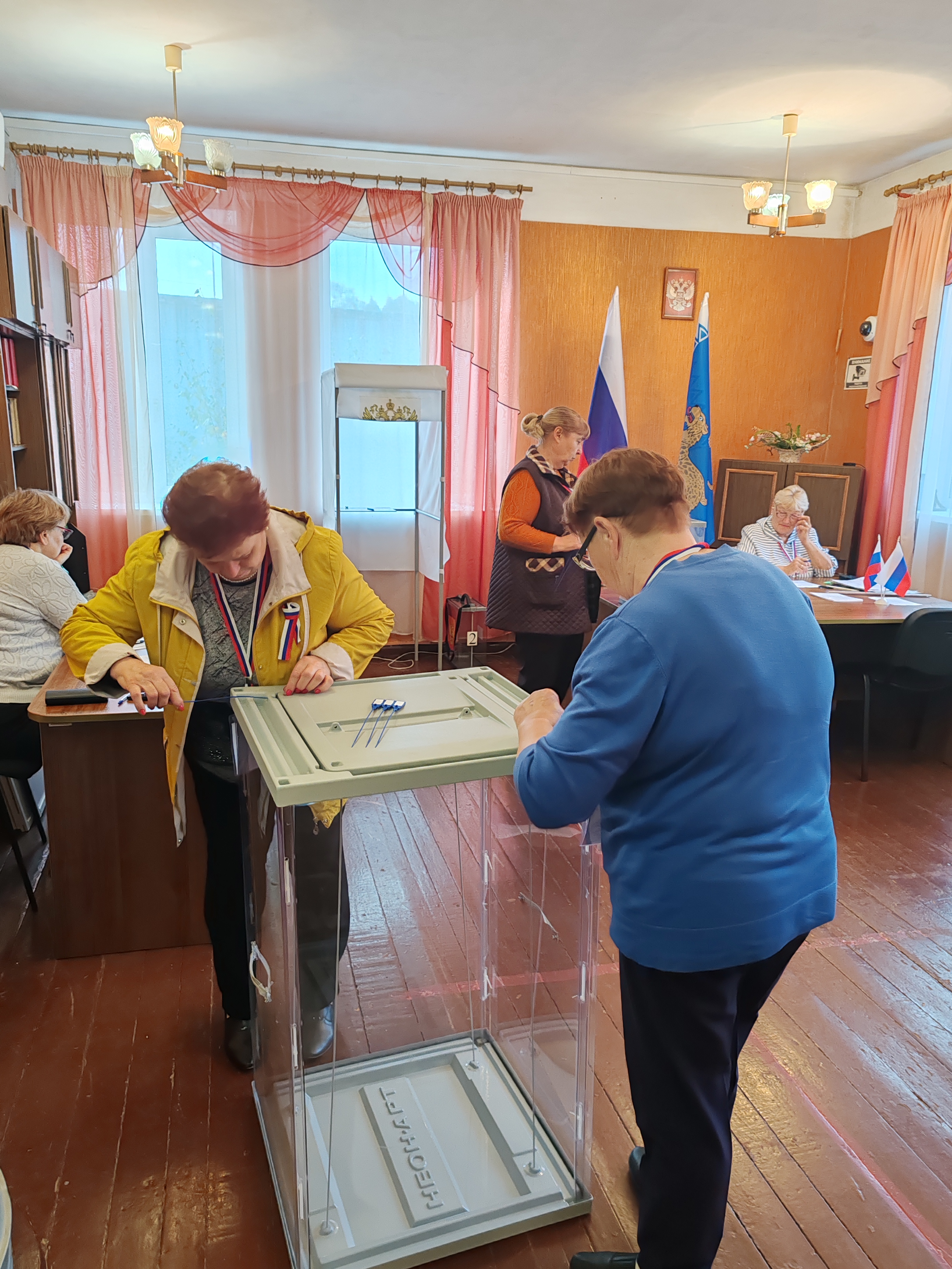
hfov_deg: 51.4
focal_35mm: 27
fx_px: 990
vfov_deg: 65.3
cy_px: 634
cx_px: 476
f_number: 1.9
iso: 1000
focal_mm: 6.12
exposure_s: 1/50
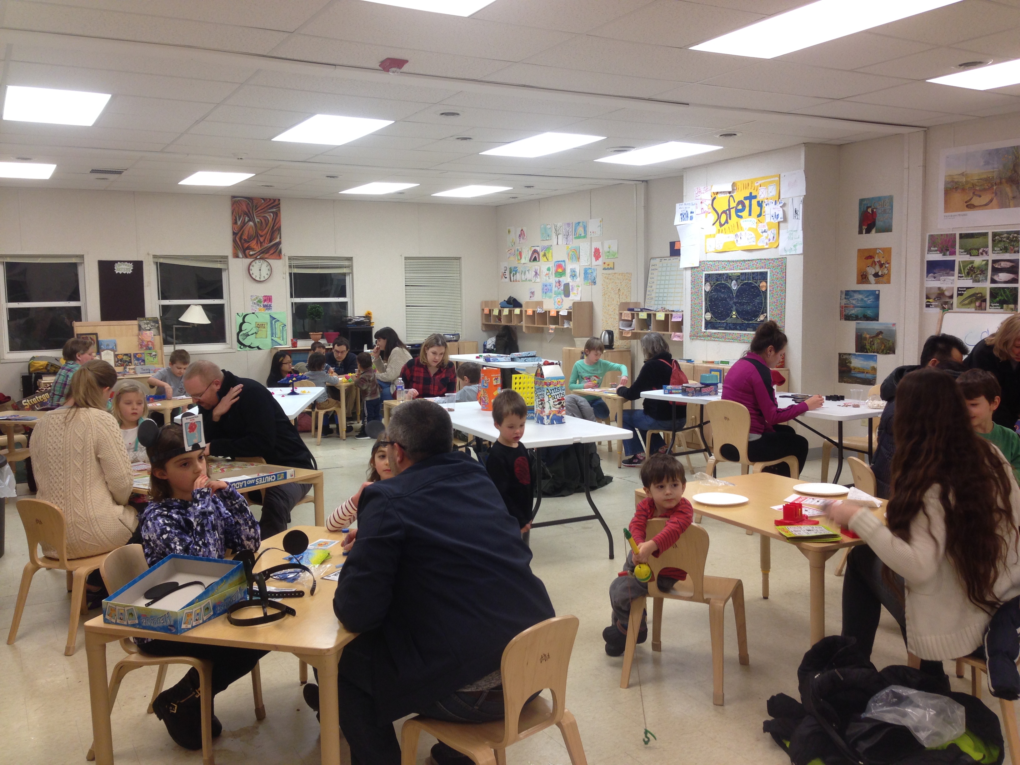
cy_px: 382
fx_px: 972
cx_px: 510
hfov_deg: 55.4
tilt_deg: -6.8
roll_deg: +0.3
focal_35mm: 33
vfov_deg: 42.9
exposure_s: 1/30
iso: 50
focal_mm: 4.12
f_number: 2.4
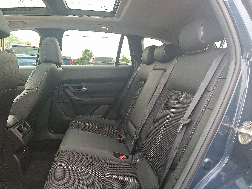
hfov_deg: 69.4
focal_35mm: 25
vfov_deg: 54.9
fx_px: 182
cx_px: 126
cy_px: 94
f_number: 1.8
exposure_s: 1/120
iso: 37
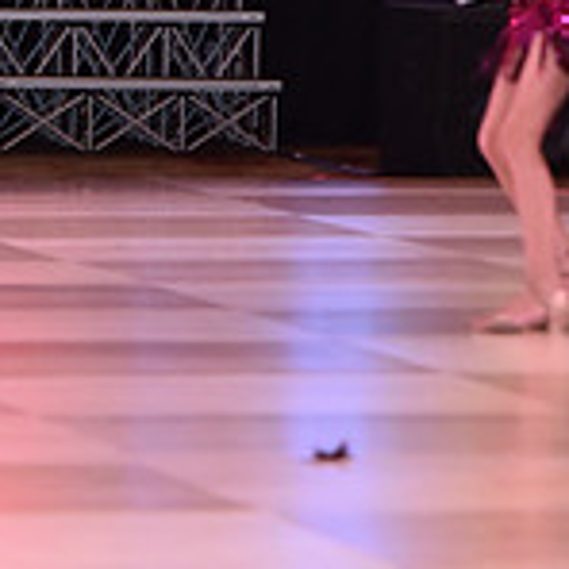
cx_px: 429
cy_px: -238
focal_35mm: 483
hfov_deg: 3.6
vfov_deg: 3.6
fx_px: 8982
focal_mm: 145
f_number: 5
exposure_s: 1/250
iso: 2000
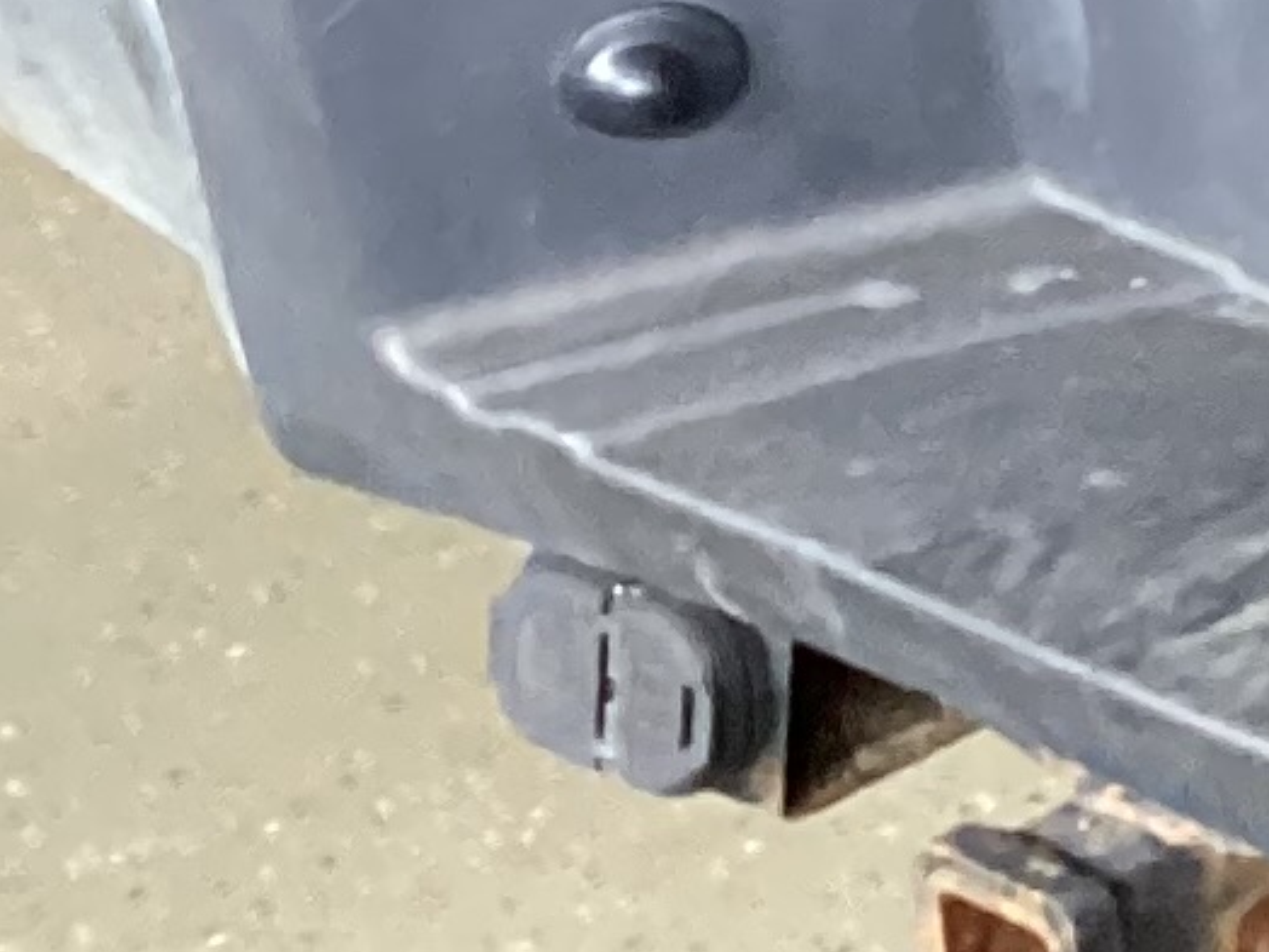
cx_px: 3887
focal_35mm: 193
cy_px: -1703
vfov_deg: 7.0
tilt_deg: -13.7
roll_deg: +1.9
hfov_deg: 8.5
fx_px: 7075
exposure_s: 1/60
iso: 160
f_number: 2.4
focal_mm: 3.3
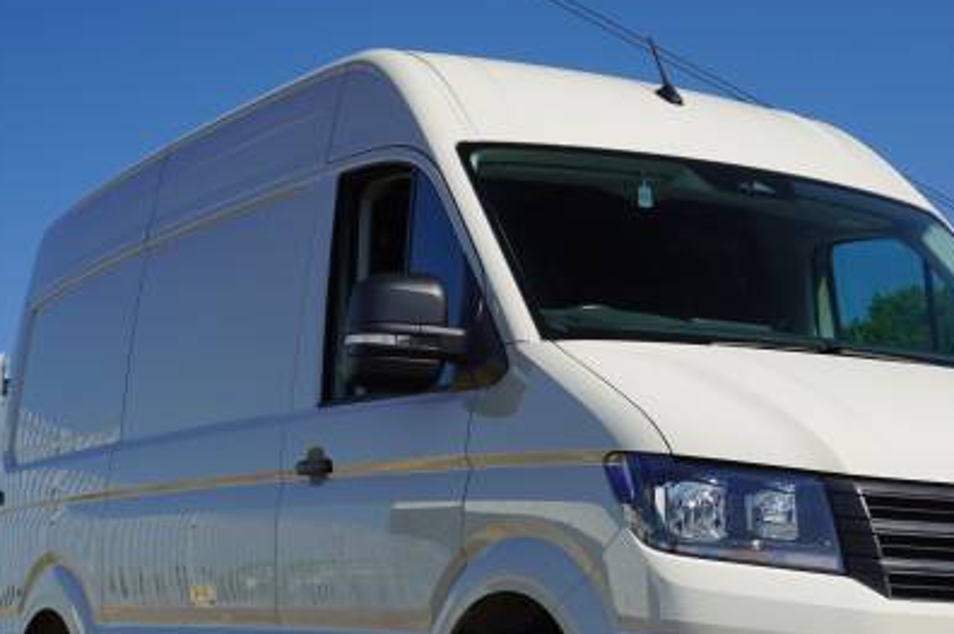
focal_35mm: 90
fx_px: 2377
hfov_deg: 22.6
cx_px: 641
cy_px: 482
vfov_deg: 15.1
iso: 100
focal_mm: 37
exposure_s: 1/100
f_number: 9
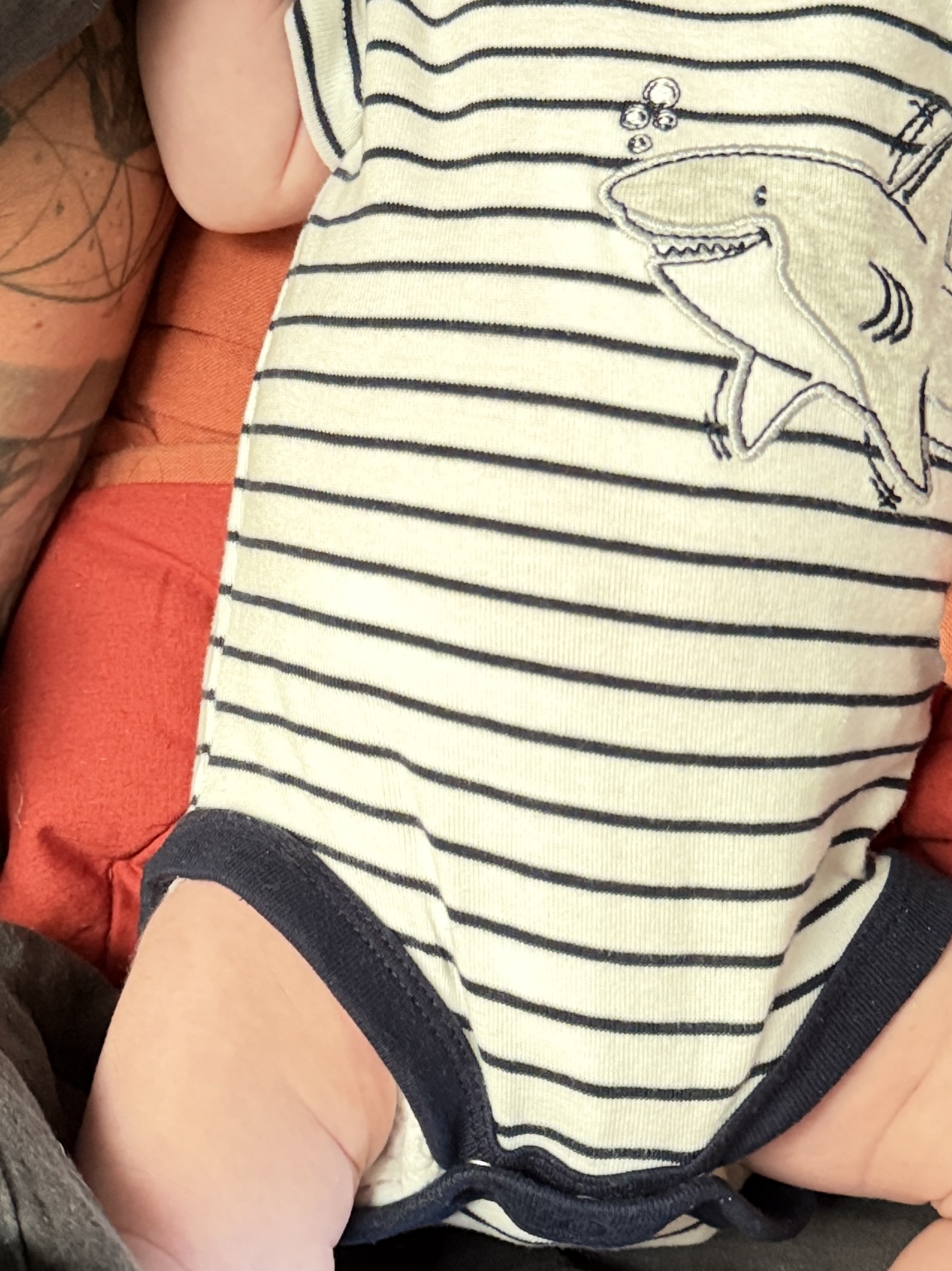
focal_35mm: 57
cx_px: 512
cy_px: 595
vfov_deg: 33.8
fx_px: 2091
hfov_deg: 25.6
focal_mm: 6.76
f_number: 1.78
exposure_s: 1/30
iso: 1000
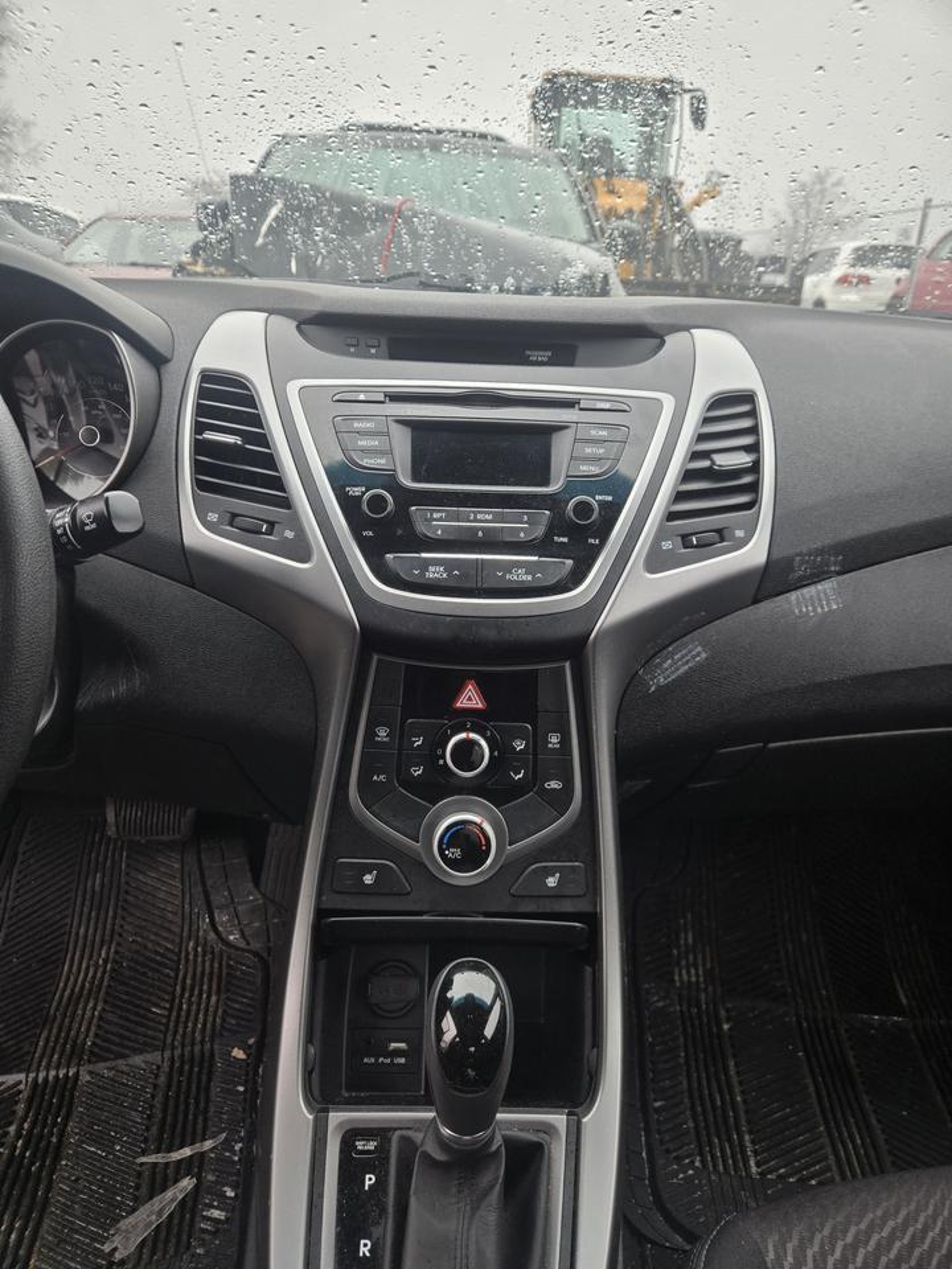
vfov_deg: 73.9
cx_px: 476
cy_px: 634
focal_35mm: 23
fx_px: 843
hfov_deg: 58.9
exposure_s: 1/180
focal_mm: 5.4
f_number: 1.8
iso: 50
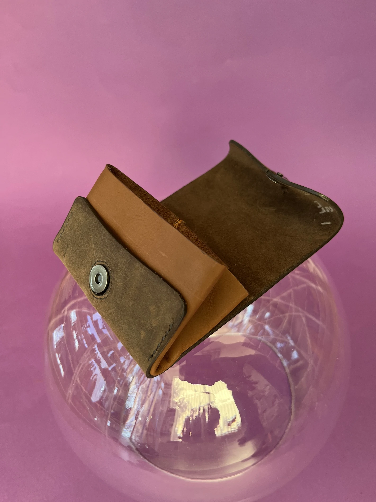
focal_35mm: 26
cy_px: 251
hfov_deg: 53.1
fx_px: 377
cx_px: 188
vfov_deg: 67.3
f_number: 1.6
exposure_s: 1/60
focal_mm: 5.1
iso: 125
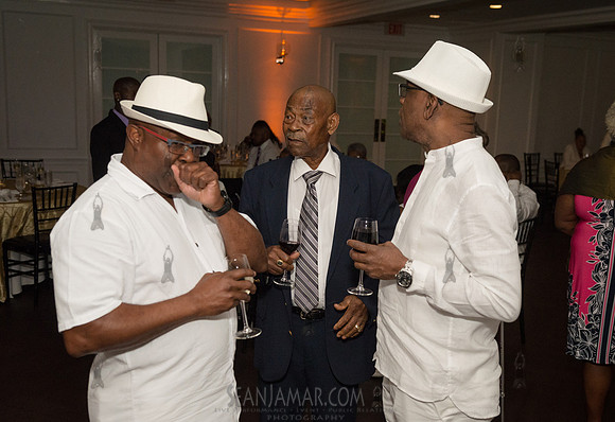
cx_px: 348
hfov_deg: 45.3
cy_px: 232
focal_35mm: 43
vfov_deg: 32.0
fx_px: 735
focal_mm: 38
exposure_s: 1/1000
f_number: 4
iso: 2500
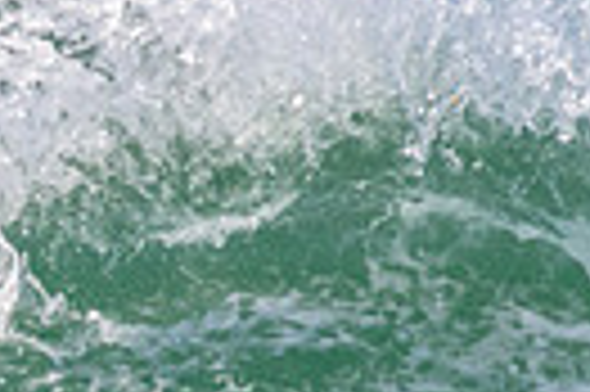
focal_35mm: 4083
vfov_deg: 0.3
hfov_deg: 0.5
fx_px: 66832
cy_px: 247
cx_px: -416
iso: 2000
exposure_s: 1/2000
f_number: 11
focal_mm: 800
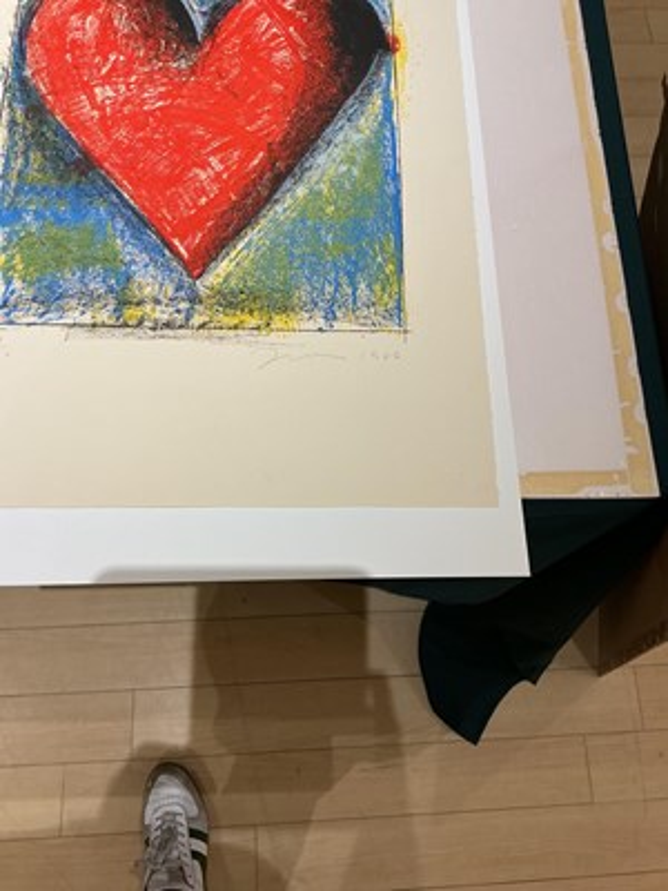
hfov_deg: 48.2
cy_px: 446
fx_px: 746
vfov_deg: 61.7
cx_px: 334
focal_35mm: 29
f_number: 1.8
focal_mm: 3
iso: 50
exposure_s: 1/100
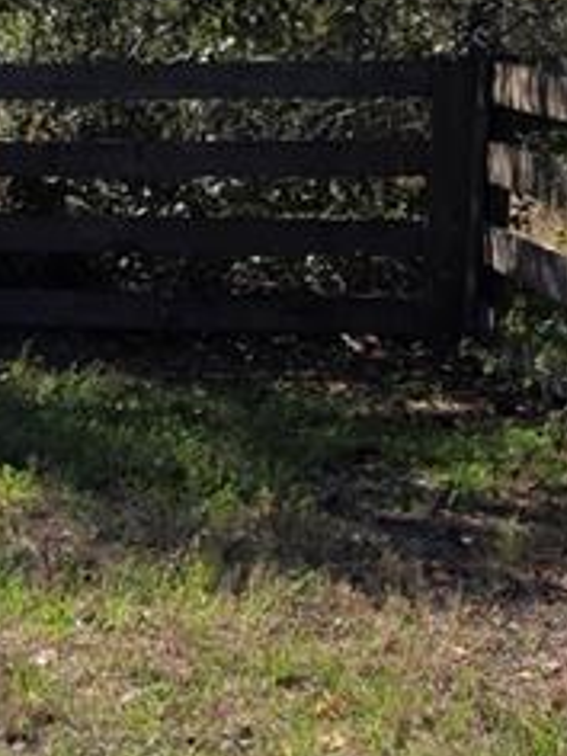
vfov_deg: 16.8
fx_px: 2555
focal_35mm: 117
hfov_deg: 12.0
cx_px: -330
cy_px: 333
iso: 80
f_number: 1.7
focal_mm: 6.3
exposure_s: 1/4889
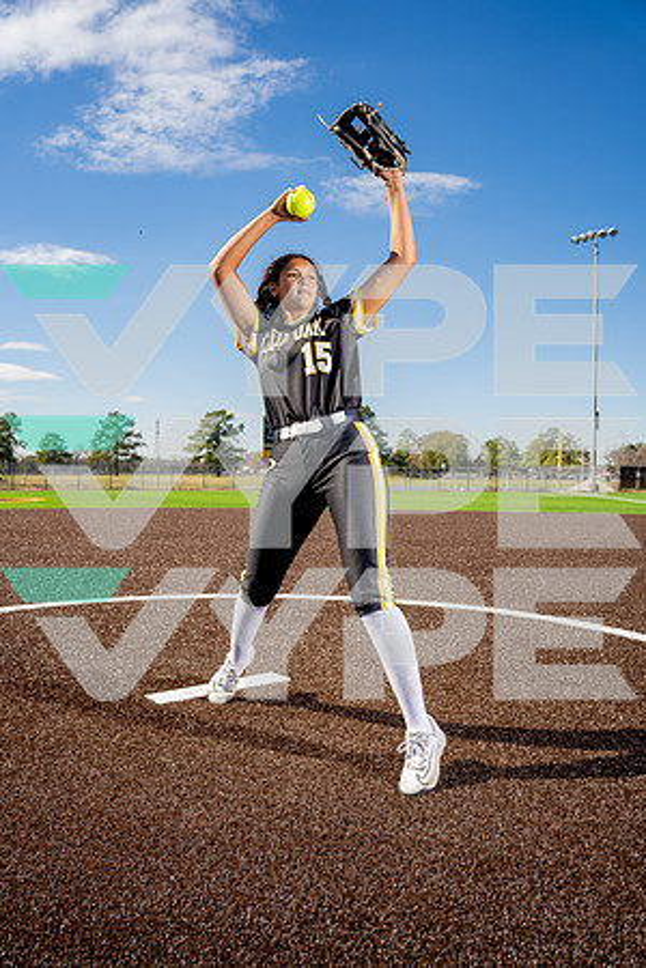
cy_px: 484
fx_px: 781
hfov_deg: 45.0
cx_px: 323
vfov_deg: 63.7
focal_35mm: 29
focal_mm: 29
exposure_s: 1/1000
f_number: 4
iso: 100
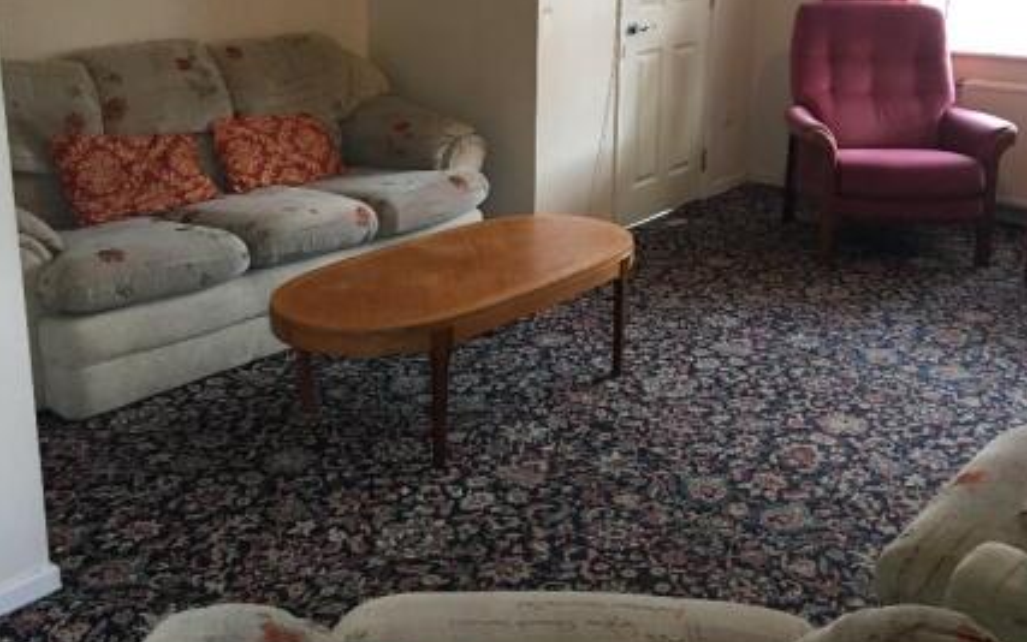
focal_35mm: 42
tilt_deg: -15.5
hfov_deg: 47.2
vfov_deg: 30.4
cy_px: 220
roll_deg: +0.4
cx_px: 521
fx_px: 1176
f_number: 2.2
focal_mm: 4.15
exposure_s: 1/33
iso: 160
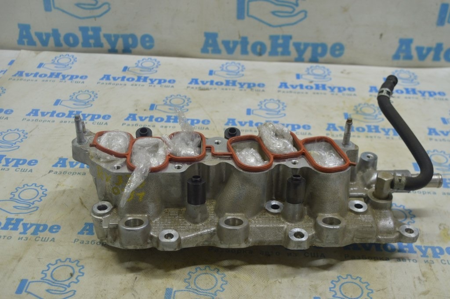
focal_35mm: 45
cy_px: 150
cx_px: 225
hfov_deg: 43.6
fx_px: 562
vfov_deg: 29.8
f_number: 5.6
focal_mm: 30
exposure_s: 1/40
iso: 400
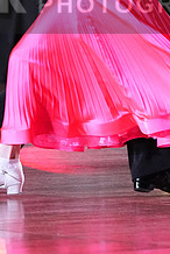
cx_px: 109
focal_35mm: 531
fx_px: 3749
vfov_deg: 3.9
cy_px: -5
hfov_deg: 2.6
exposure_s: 1/400
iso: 8000
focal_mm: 200
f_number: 5
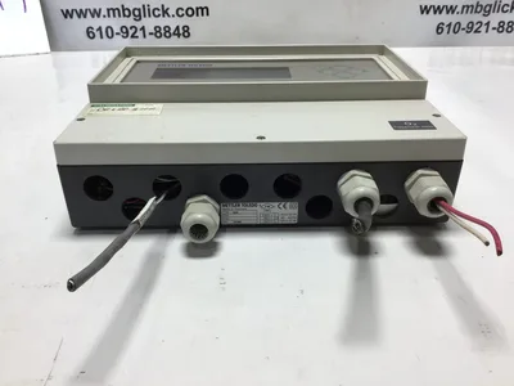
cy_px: 193
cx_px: 257
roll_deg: +0.5
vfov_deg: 45.4
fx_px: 460
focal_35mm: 31
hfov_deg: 58.4
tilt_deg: -29.4
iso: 32
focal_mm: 3.3
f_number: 2.4
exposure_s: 1/120
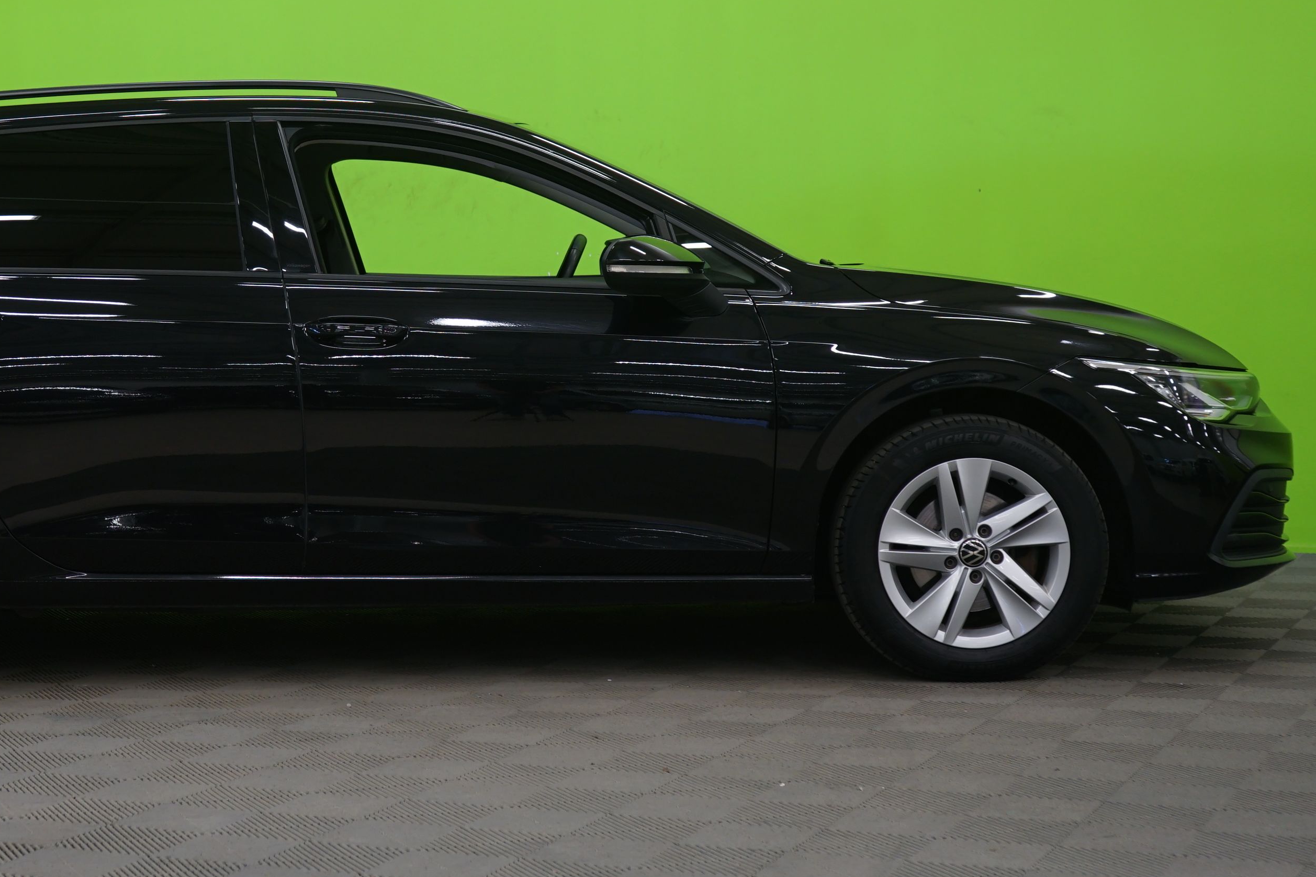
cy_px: 289
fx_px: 2631
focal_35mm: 72
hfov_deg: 27.8
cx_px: 370
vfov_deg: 18.9
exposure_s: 1/10
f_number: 5
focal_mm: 46
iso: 400
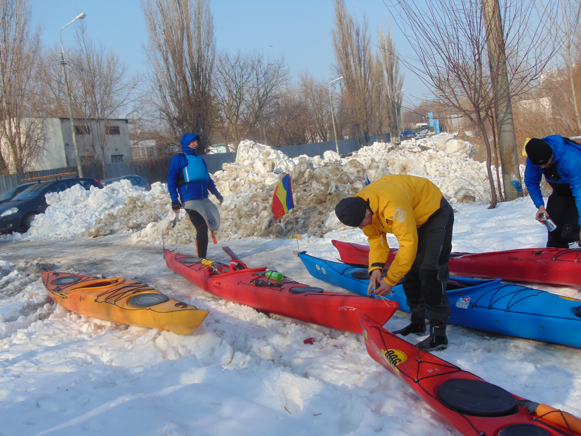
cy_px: 218
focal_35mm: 42
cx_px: 290
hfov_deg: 44.8
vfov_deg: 34.3
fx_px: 705
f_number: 8.7
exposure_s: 1/200
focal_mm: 7.6
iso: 80
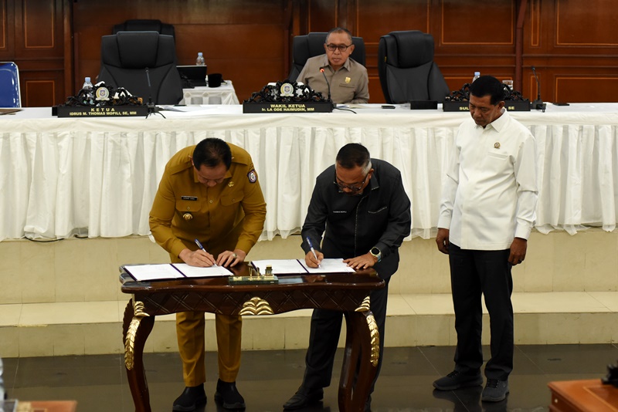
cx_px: 309
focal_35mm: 80
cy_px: 206
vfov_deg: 17.1
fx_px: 1374
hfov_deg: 25.4
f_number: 3.5
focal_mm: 80
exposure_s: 1/160
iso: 3200
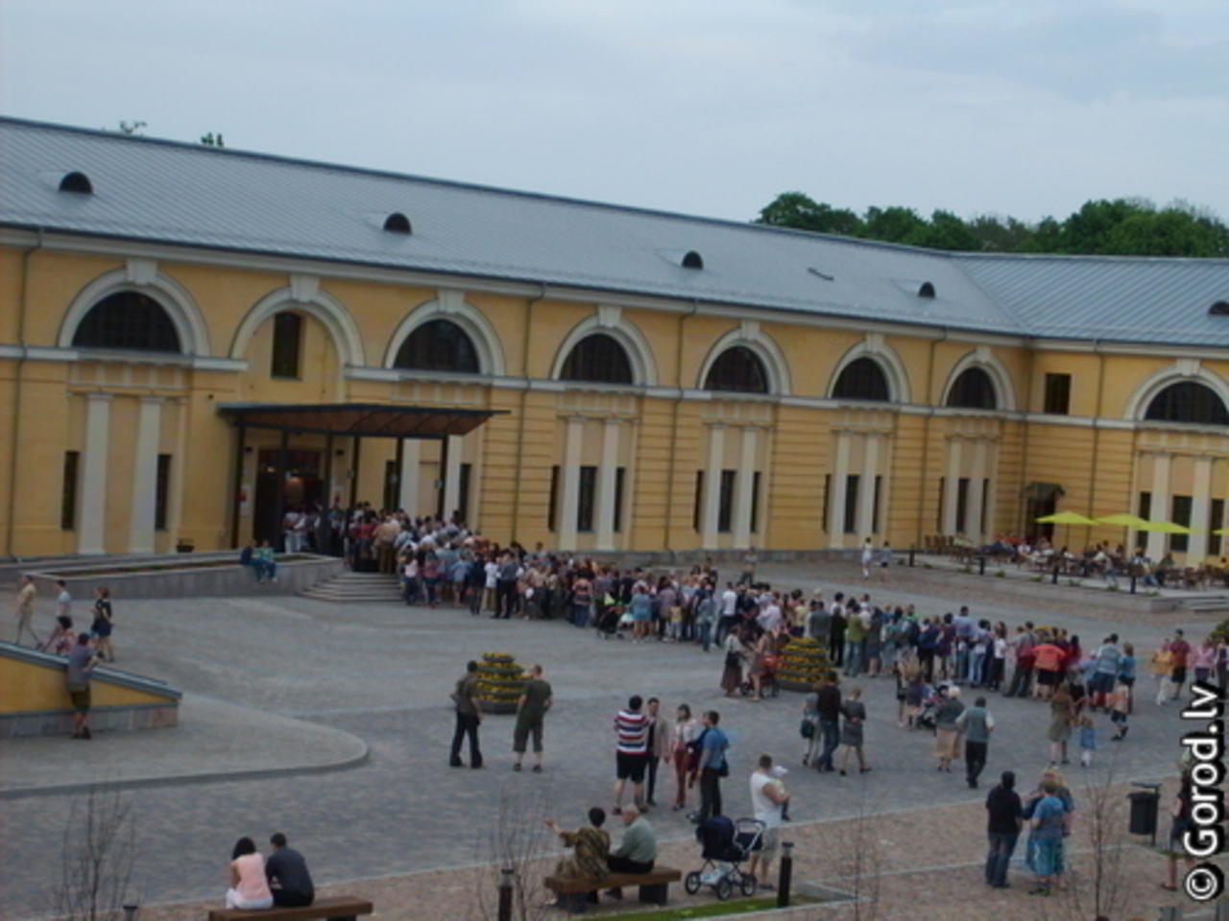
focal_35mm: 72
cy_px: 460
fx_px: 2556
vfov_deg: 20.4
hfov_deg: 27.0
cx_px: 614
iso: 50
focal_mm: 12
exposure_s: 1/125
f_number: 3.9
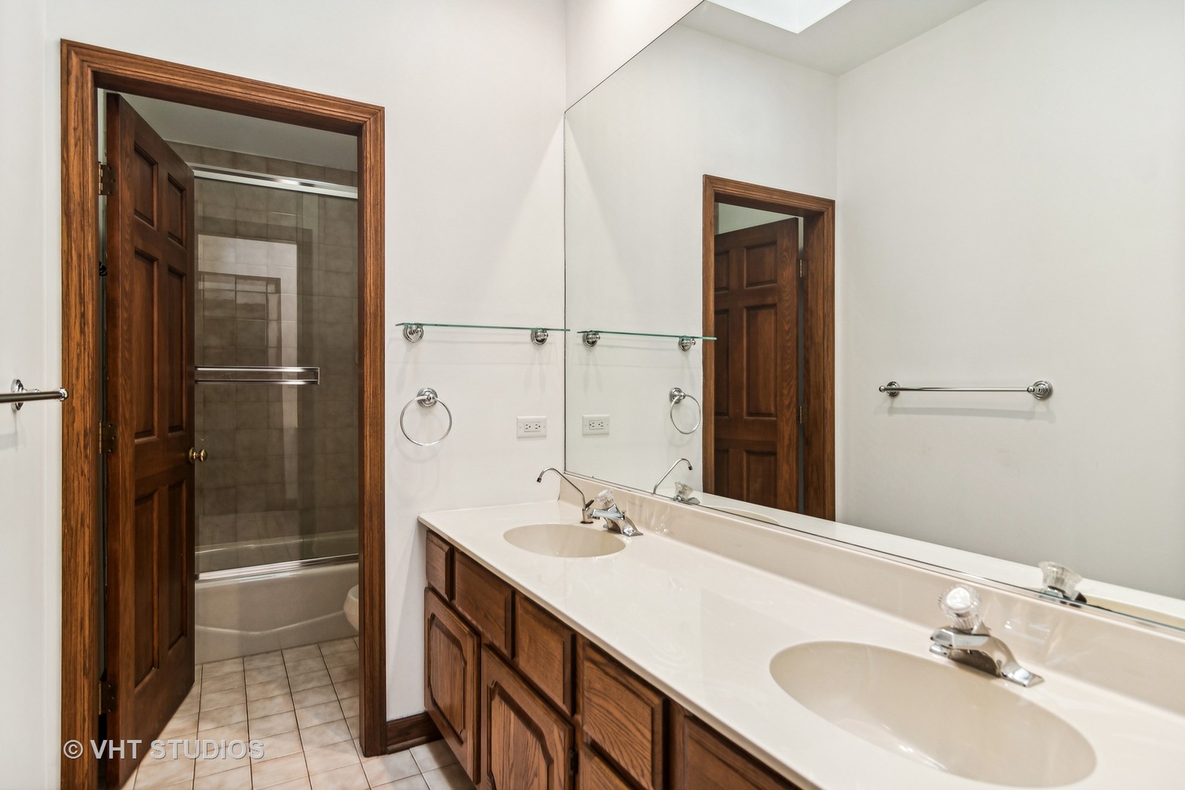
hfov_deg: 90.0
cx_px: 592
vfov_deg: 67.4
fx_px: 592
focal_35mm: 18
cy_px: 395
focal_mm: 12
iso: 200
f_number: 8
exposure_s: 1/15
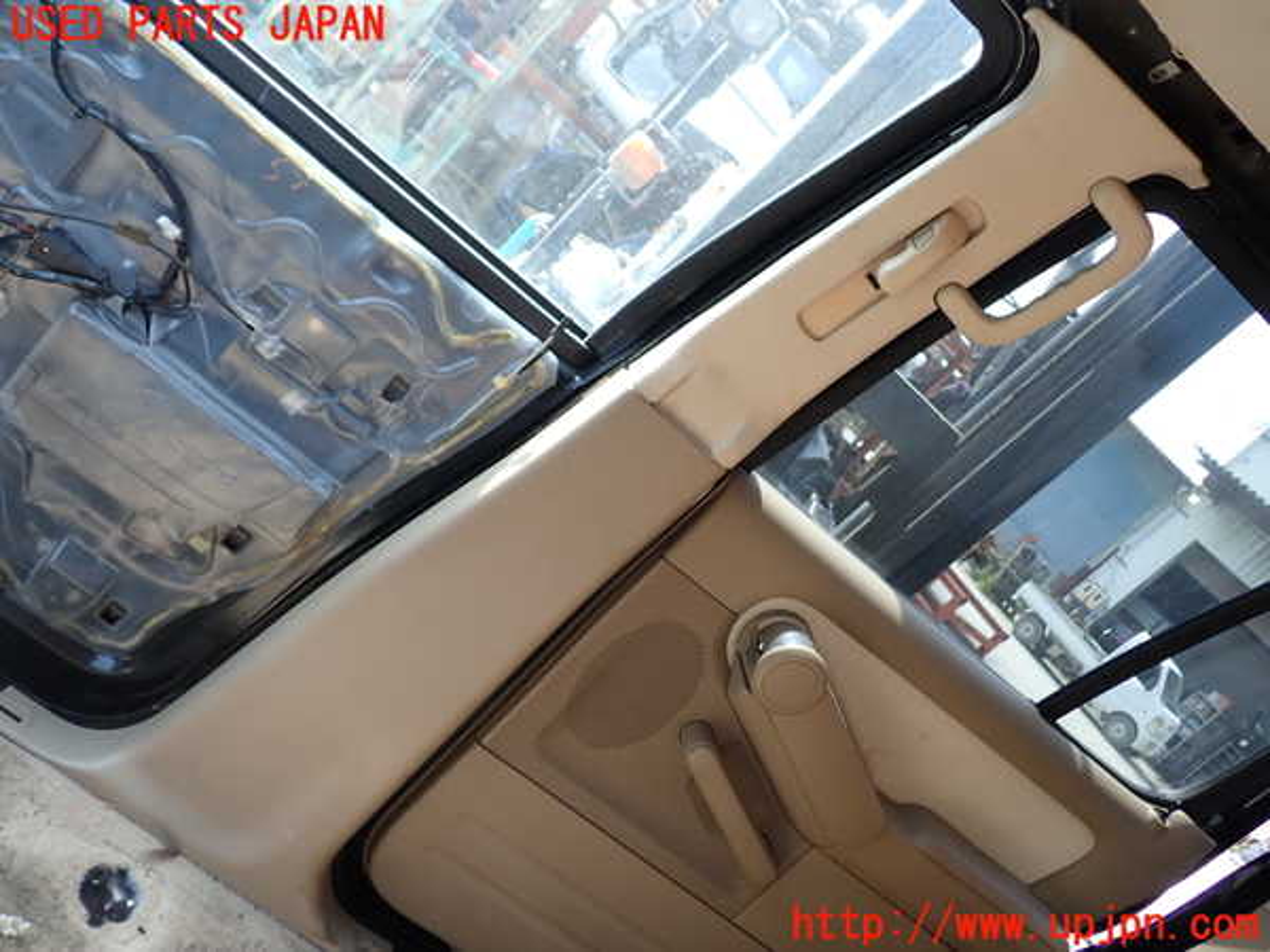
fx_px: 1101
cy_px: 476
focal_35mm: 30
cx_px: 635
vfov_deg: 46.8
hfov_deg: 60.0
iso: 100
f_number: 2.3
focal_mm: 5.4
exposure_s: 1/100
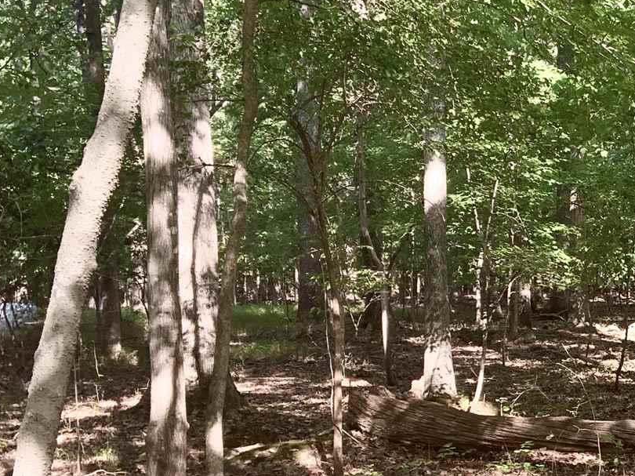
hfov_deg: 25.2
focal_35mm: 74
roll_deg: +1.6
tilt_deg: -0.5
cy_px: 271
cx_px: 622
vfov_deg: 19.9
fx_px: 1357
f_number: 1.8
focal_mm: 4.25
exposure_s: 1/122
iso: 40
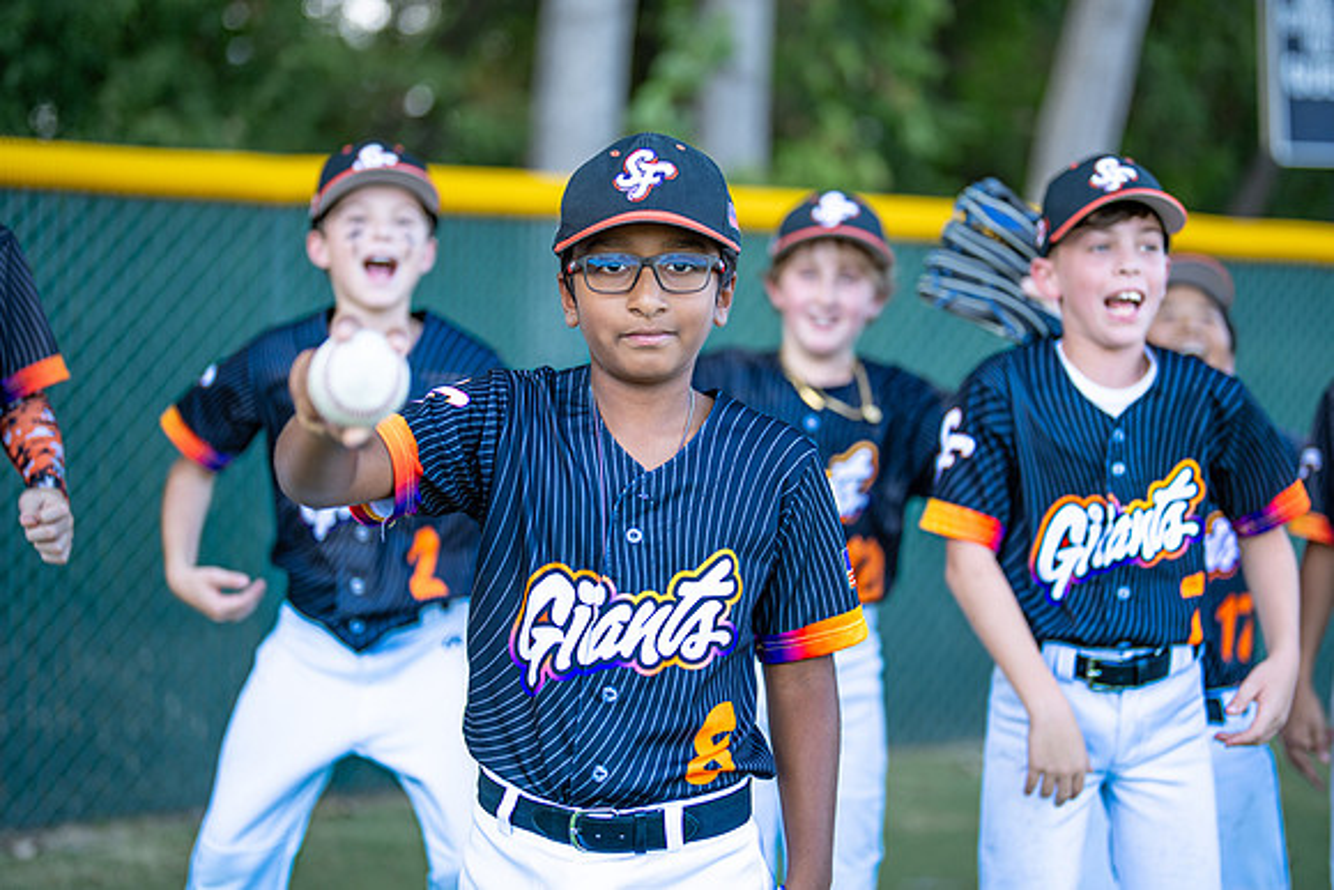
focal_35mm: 53
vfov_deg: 25.3
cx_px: 712
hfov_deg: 37.2
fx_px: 1980
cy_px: 416
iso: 125
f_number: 1.2
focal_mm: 50
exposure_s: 1/1000
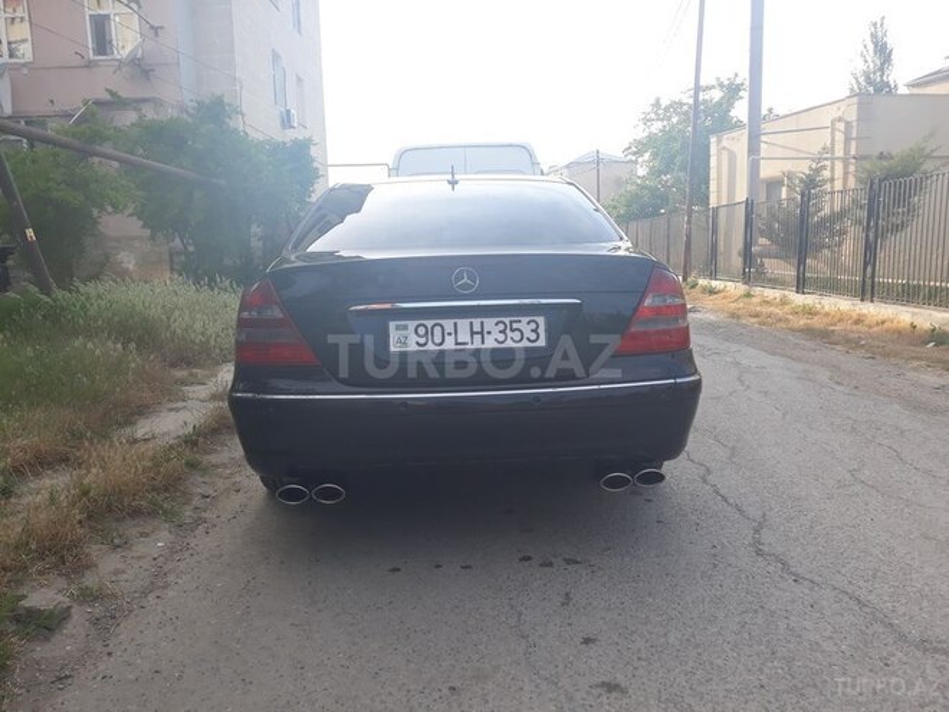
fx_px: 740
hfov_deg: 65.3
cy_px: 356
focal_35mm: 27
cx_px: 474
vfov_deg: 51.4
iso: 40
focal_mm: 3.71
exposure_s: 1/393
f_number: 1.7
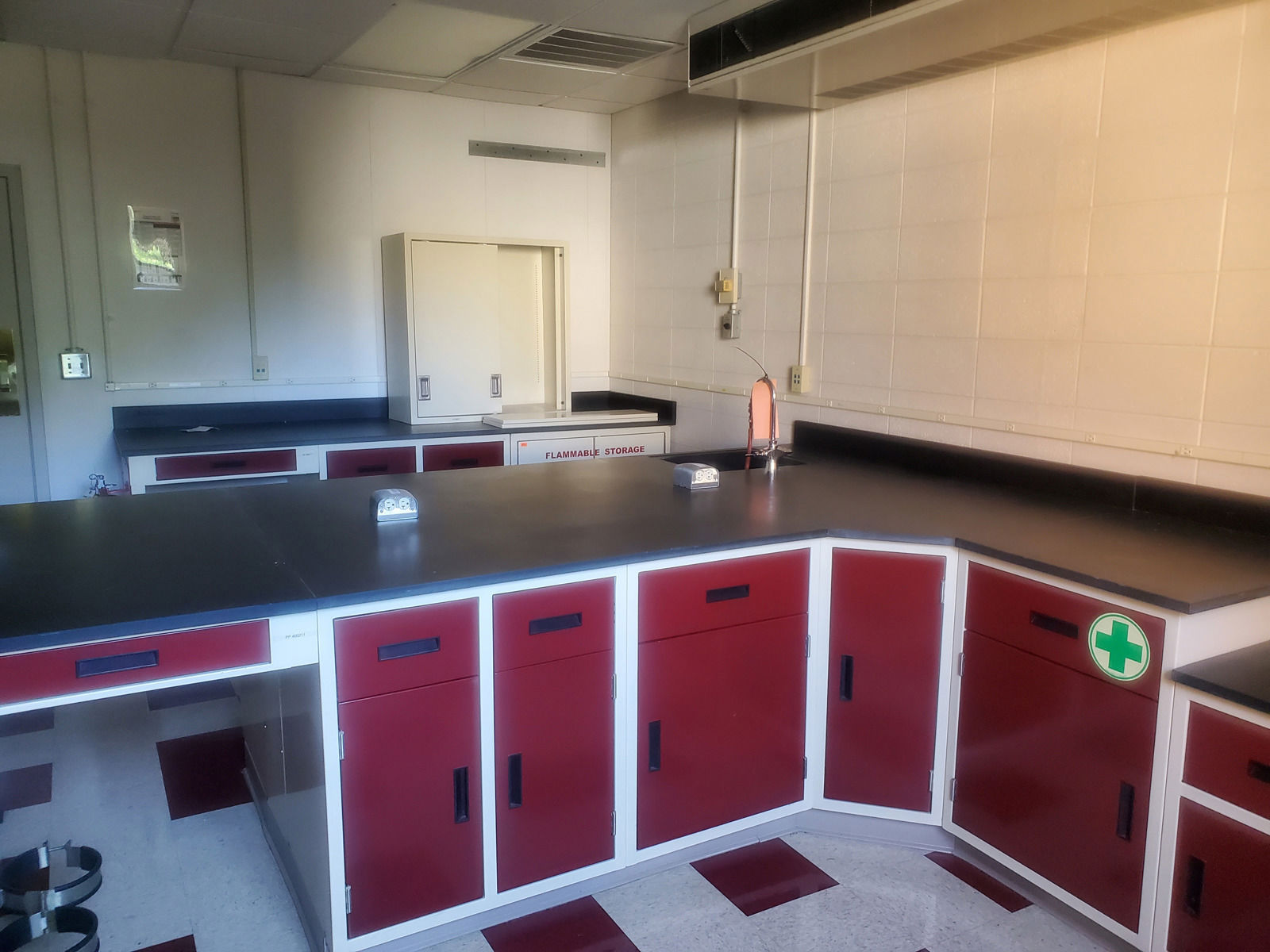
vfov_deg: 53.1
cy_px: 476
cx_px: 635
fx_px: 954
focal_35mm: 26
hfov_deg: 67.3
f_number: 1.5
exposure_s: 1/40
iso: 500
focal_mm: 4.3
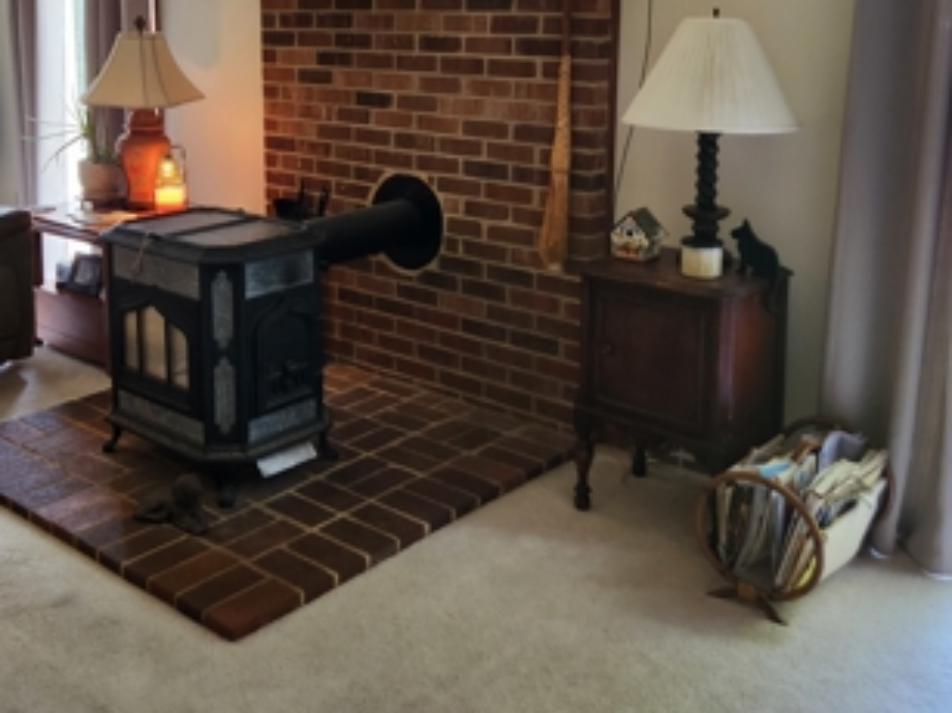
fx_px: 1100
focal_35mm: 40
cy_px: 161
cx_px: 395
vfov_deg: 35.0
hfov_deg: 46.6
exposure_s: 1/120
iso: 160
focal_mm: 5.4
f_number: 1.8
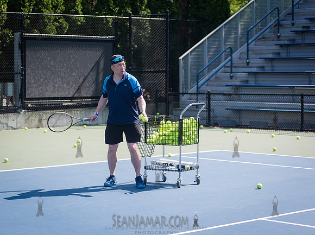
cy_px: 107
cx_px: 122
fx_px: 867
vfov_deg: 15.5
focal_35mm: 95
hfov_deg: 20.6
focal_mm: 80
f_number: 3.5
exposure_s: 1/1000
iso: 200
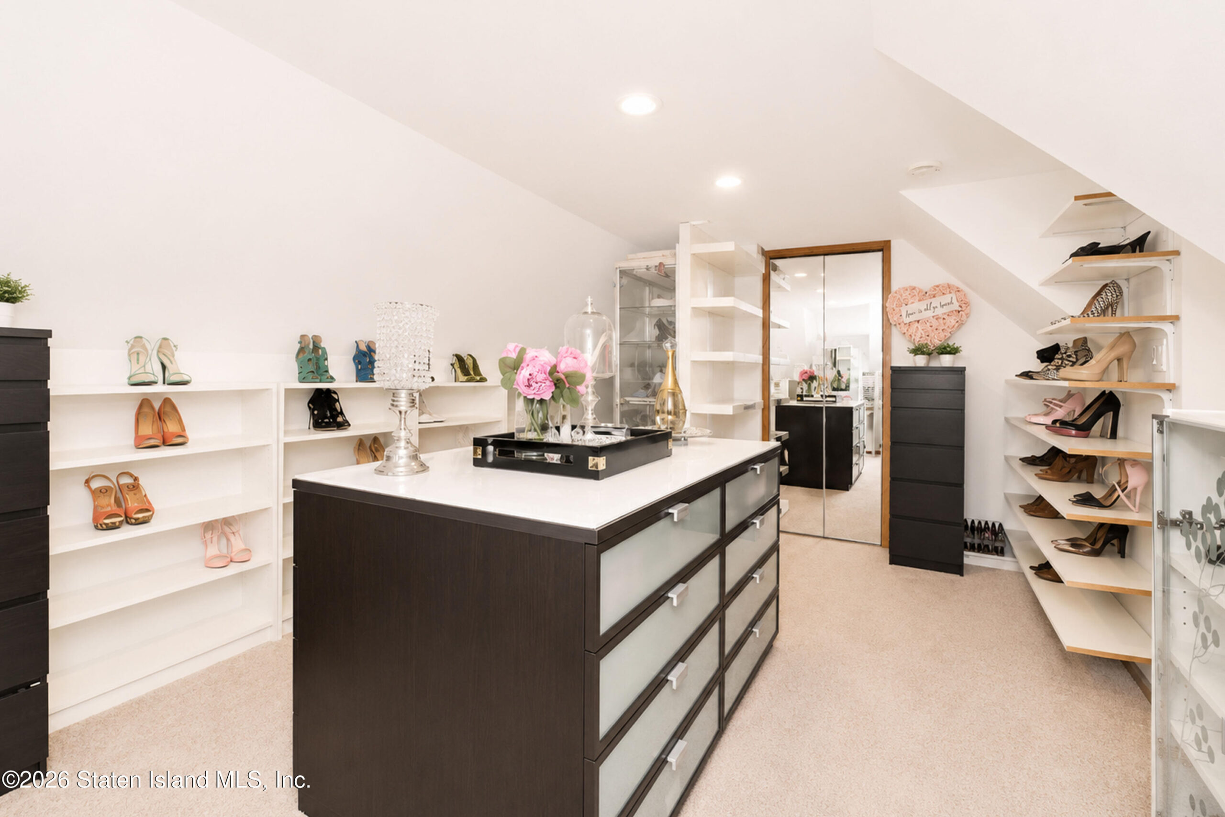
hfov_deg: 100.4
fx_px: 510
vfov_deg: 77.3
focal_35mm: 15
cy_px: 408
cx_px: 612
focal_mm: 10
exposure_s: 1/80
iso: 2000
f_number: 8
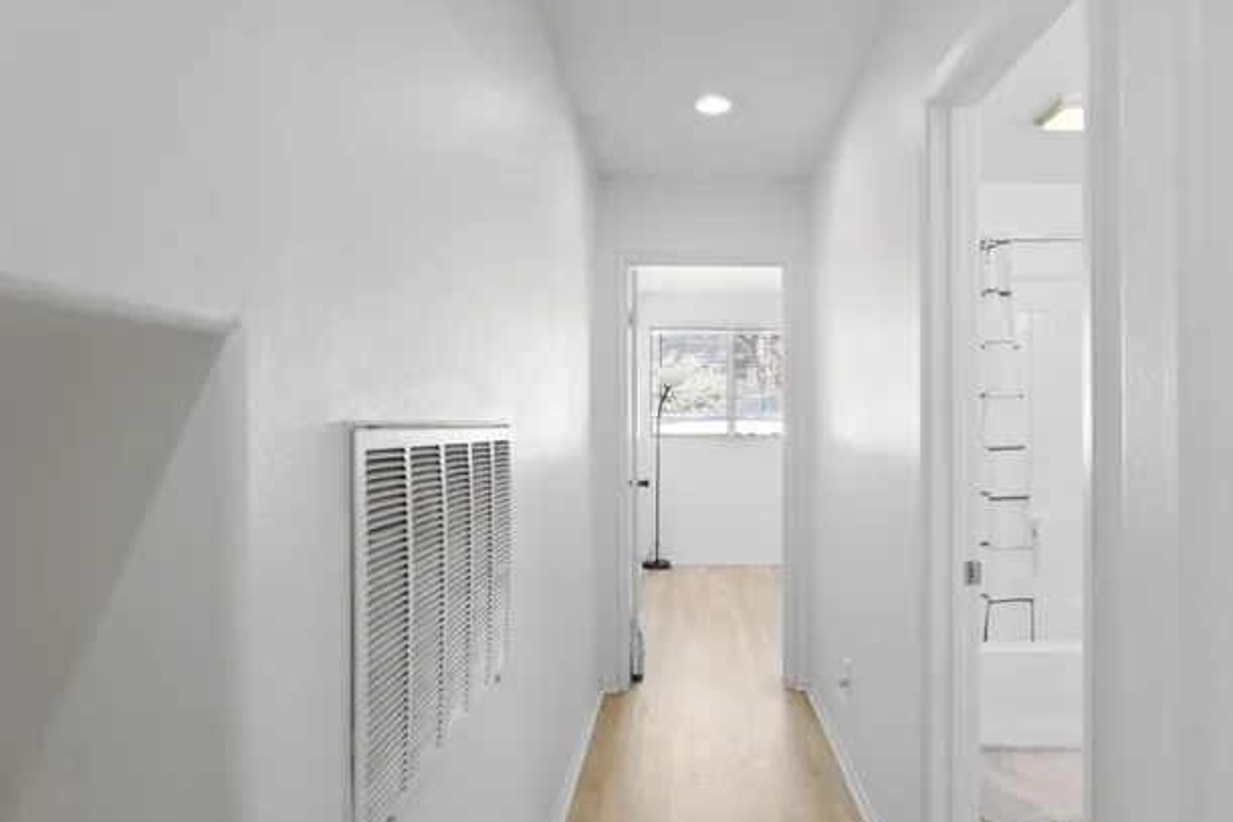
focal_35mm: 22
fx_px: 753
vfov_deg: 57.2
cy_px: 432
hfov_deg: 78.2
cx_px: 702
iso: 400
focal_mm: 16
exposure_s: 1/15
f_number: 4
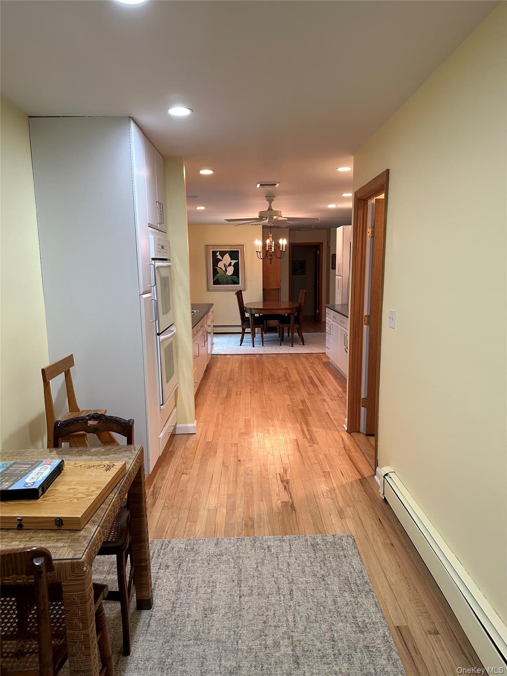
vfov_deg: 71.6
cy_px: 338
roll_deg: +0.4
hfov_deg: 56.8
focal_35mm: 24
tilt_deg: -9.0
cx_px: 254
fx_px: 469
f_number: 1.78
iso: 125
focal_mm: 6.86
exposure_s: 1/60
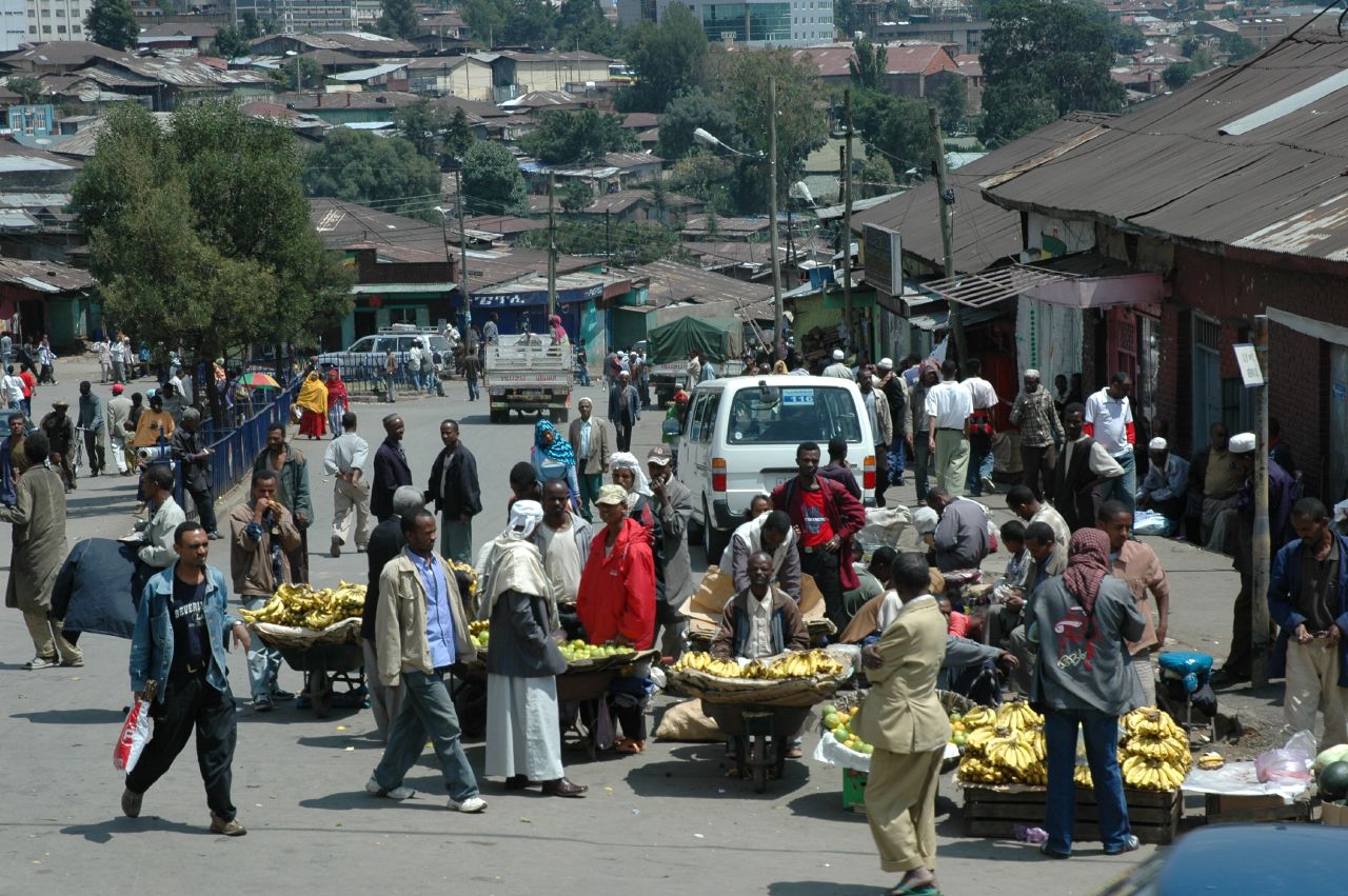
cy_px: 448
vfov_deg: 18.1
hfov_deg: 27.0
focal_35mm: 75
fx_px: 2806
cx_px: 674
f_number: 8
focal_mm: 50
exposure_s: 1/250
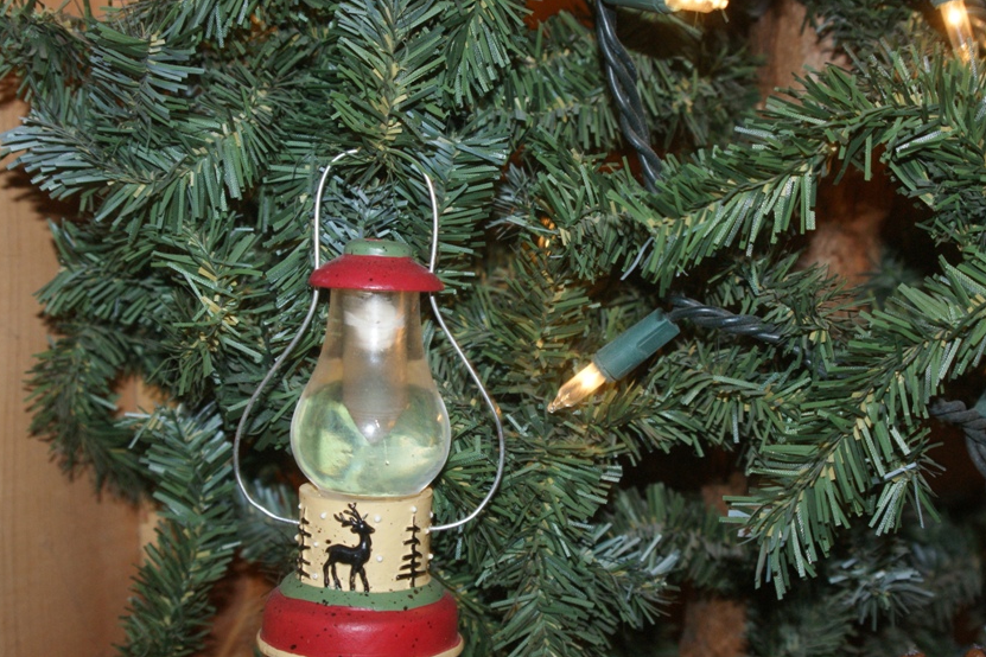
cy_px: 343
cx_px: 485
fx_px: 1770
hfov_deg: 31.1
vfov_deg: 21.0
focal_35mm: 65
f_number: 5.6
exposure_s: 1/60
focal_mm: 35
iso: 400
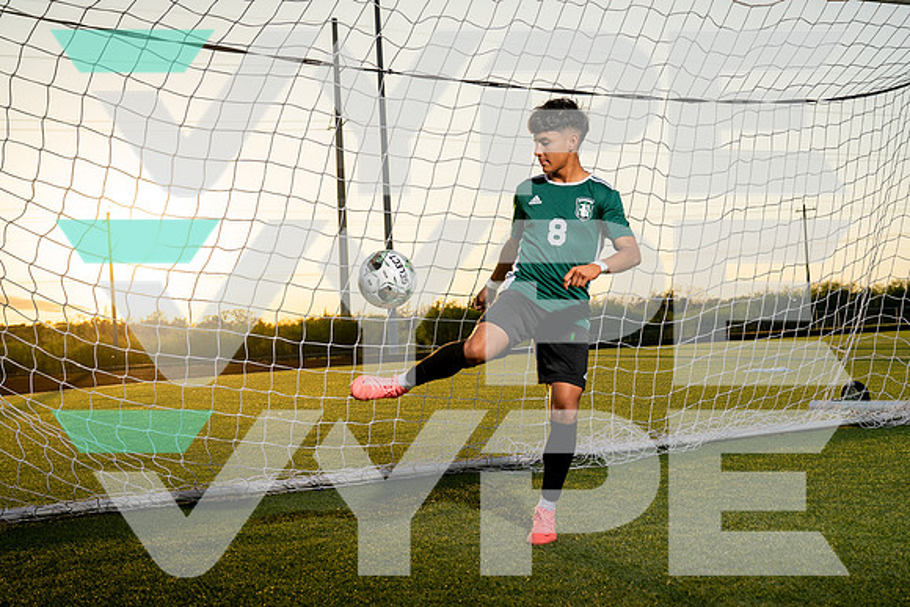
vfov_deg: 30.1
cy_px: 312
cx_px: 468
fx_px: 1130
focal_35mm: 45
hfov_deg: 43.9
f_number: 5
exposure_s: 1/1250
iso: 200
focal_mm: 42
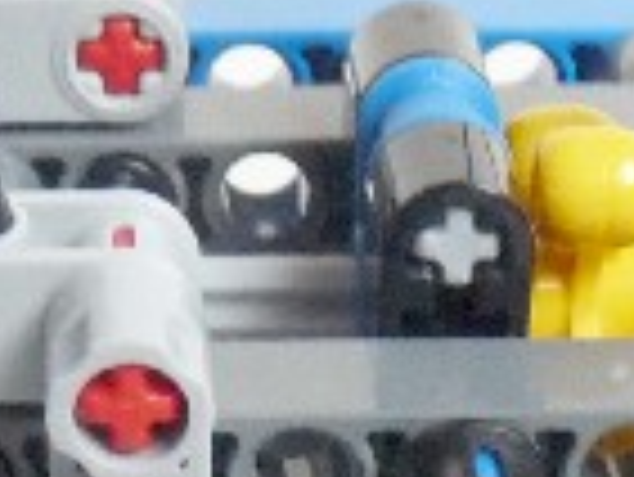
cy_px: 958
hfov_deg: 11.2
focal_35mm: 176
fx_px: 3226
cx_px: 387
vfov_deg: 8.1
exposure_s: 1/25
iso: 400
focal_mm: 5.4
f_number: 3
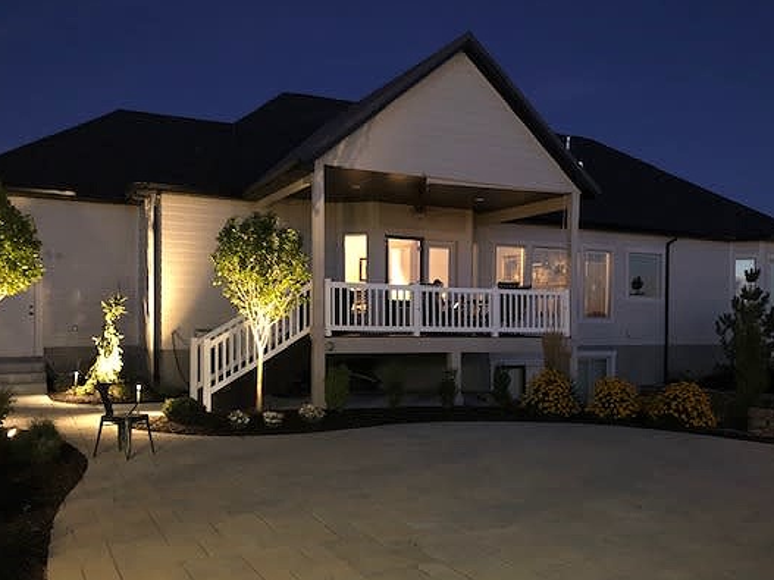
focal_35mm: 34
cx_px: 430
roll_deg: +0.5
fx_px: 760
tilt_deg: -1.6
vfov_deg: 41.6
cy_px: 347
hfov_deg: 53.8
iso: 320
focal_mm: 4
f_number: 1.8
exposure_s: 1/4
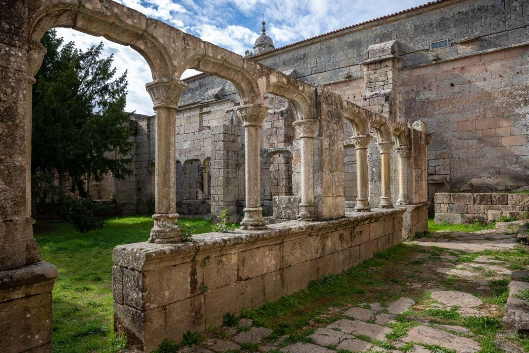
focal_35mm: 24
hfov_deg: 73.7
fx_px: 353
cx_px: 264
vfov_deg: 53.1
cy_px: 176
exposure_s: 1/125
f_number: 6.3
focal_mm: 24
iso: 32
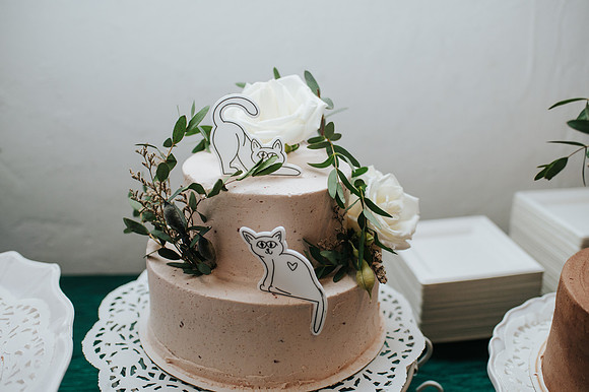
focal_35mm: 35
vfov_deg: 37.8
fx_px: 572
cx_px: 294
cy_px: 196
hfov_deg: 54.5
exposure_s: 1/200
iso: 1000
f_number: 2.8
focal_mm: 35
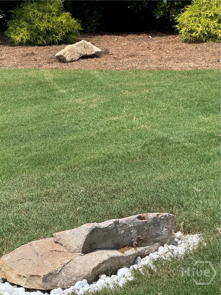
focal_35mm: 120
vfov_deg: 16.4
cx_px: 110
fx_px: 1021
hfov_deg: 12.3
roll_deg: +0.8
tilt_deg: -10.8
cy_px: 148
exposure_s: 1/1064
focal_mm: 15.66
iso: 50
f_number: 2.8
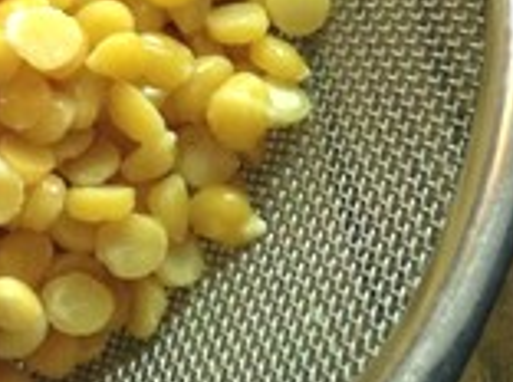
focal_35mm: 106
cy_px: -77
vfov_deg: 13.5
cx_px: -141
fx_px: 1566
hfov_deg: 17.5
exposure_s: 1/24
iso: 200
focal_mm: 3.3
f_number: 2.4
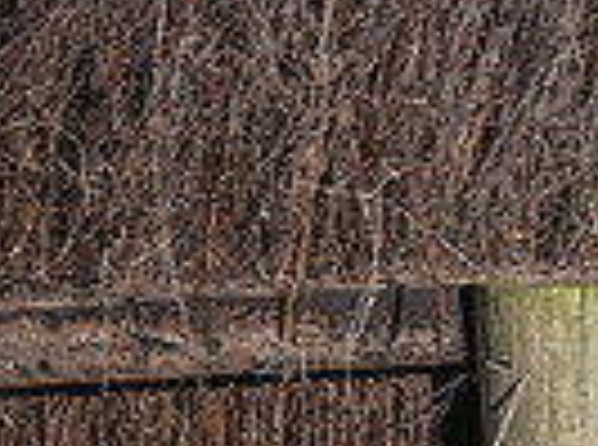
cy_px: -252
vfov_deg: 2.4
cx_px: 1492
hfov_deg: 3.2
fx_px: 10613
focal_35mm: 616
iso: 200
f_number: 4
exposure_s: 1/2500
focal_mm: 77
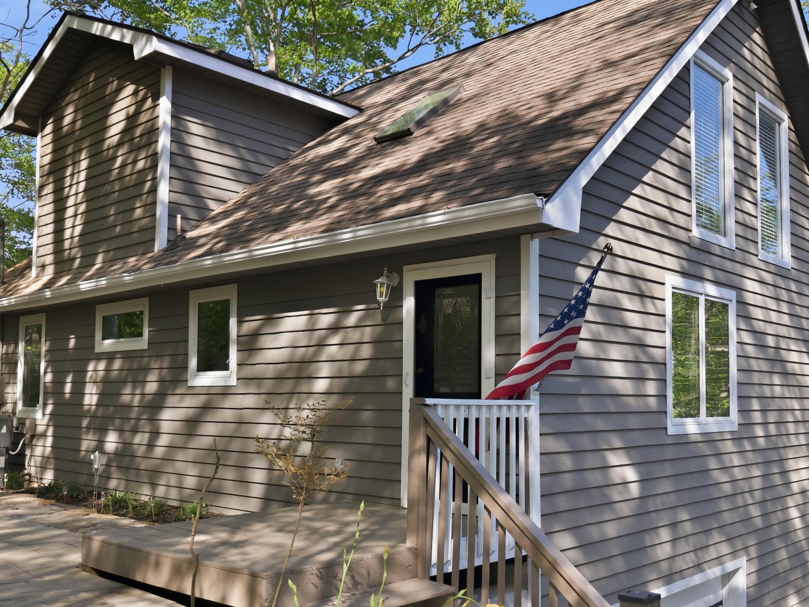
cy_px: 353
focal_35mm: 36
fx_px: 841
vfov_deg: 39.5
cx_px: 440
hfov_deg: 51.3
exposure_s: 1/40
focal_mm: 8.7
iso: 160
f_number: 1.8
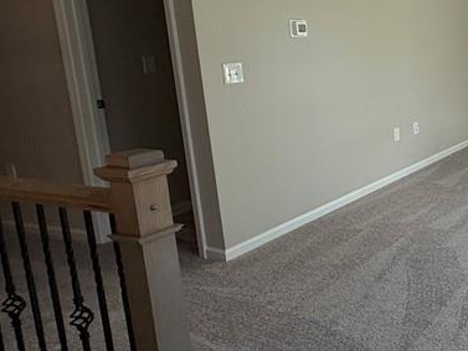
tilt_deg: -8.7
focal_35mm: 38
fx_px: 514
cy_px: 114
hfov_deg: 35.1
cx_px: 598
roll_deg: +0.3
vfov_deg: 37.3
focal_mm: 2.22
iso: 64
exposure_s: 1/116
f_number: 2.2
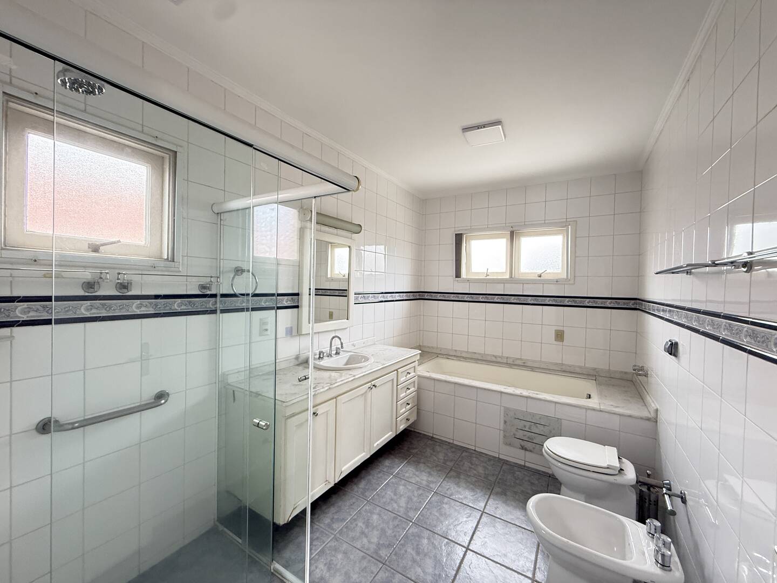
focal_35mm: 14
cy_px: 292
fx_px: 314
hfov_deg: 102.1
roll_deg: -1.6
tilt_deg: -0.4
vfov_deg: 85.7
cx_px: 388
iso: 320
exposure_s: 1/80
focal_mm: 2.22
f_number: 2.2
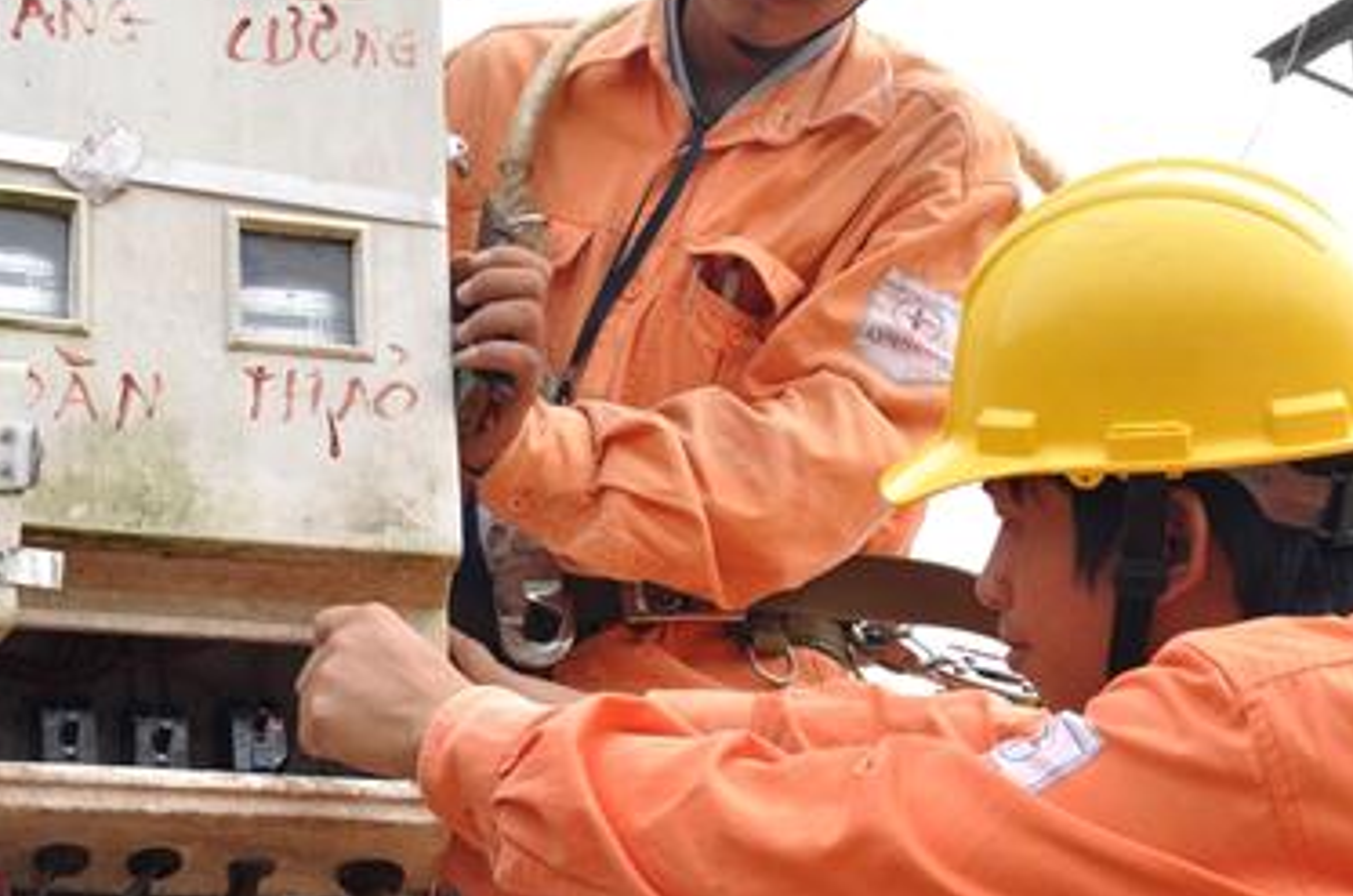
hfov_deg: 19.9
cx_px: 693
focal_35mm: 103
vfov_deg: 13.2
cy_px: 305
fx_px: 3863
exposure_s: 1/250
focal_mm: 40
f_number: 9
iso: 200
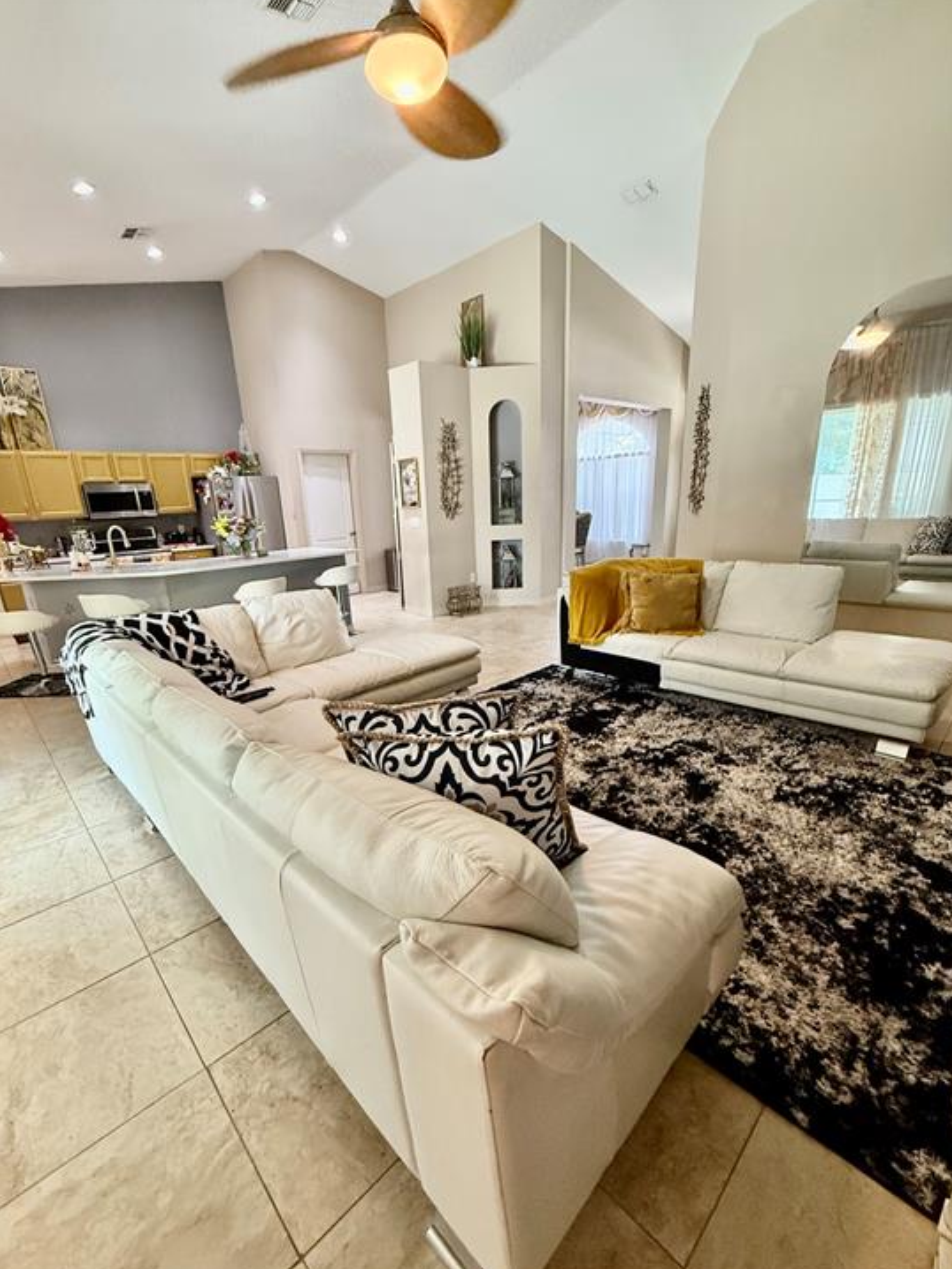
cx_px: 449
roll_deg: +2.8
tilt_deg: -16.0
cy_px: 671
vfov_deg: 98.1
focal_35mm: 15
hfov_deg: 81.7
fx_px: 550
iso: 640
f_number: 2.2
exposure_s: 1/120
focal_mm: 2.22
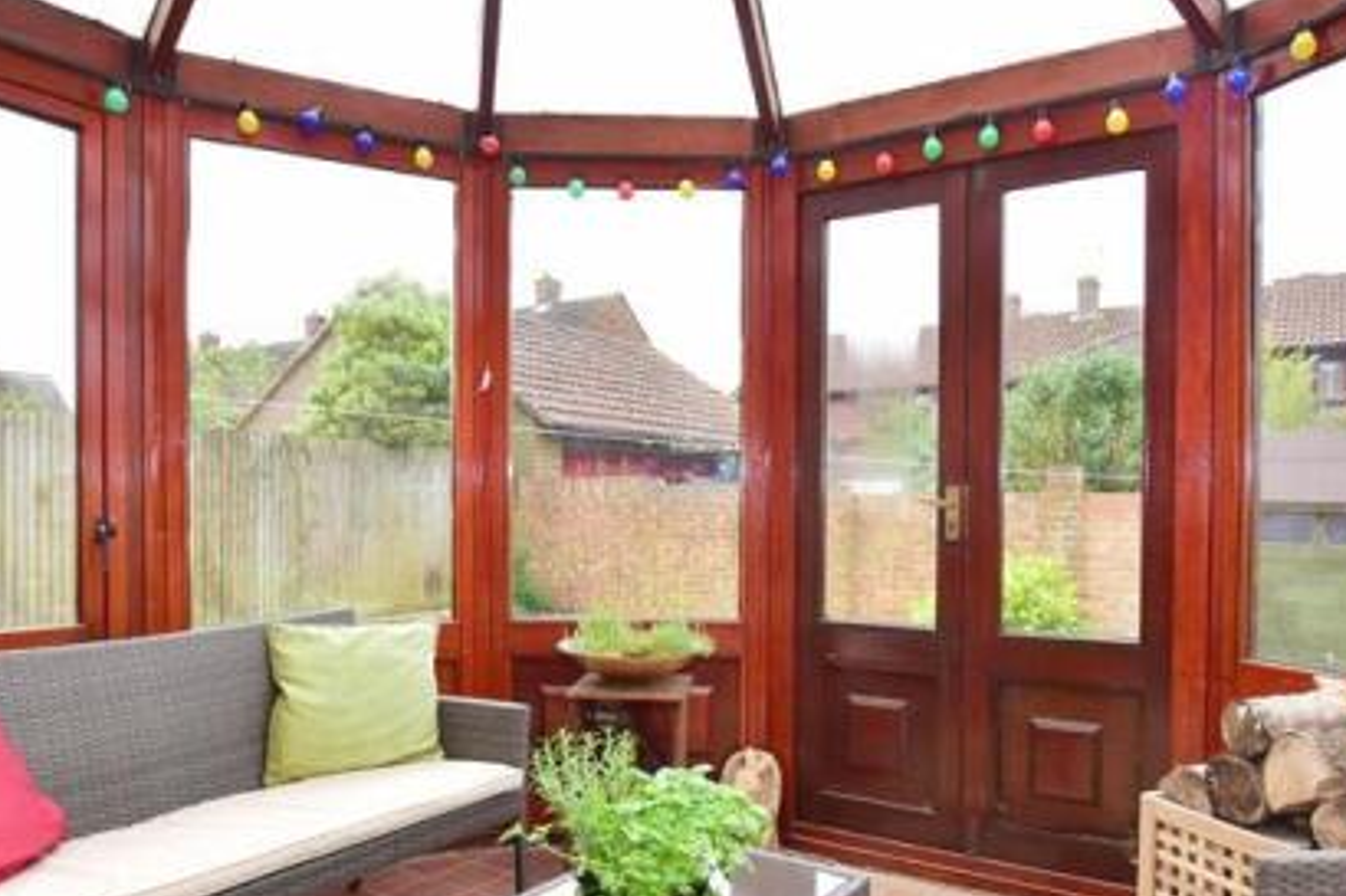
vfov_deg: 52.8
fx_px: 897
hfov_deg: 73.6
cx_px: 735
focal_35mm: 24
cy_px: 527
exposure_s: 1/200
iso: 400
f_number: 8
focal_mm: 10
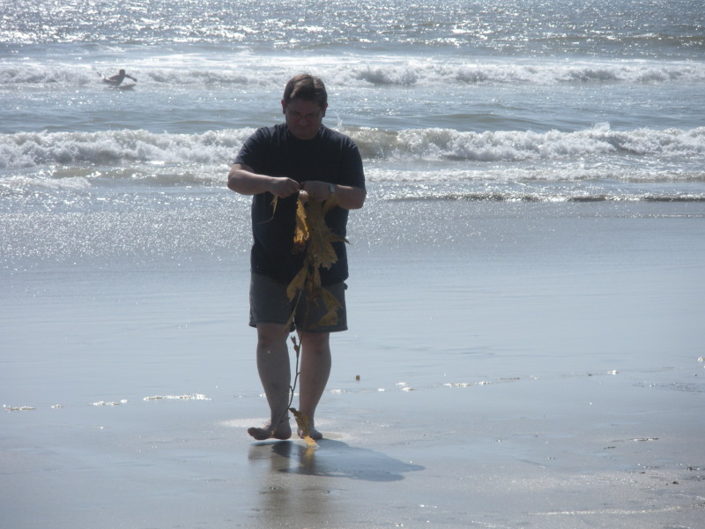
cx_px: 352
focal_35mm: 180
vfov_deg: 8.2
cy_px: 264
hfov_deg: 11.0
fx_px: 3666
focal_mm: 31.5
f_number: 5.6
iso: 64
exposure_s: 1/641
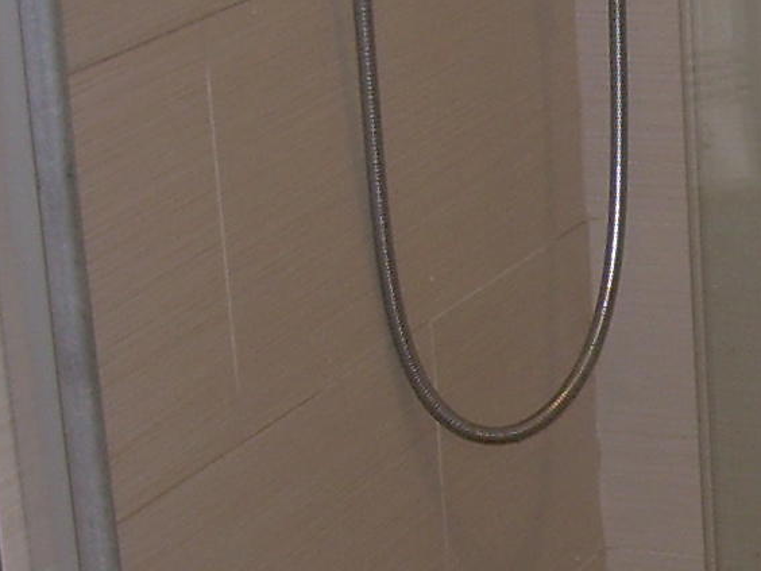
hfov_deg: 12.2
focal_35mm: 153
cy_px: 404
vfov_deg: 9.7
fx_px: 3364
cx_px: 1175
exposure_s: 1/60
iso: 50
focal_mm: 6.3
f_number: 2.8
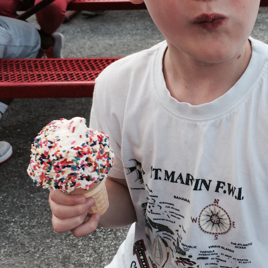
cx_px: 246
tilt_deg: -22.9
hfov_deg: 25.6
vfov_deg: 26.4
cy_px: 105
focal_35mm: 65
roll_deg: +3.4
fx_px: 569
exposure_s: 1/240
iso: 32
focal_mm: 4.15
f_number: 2.2
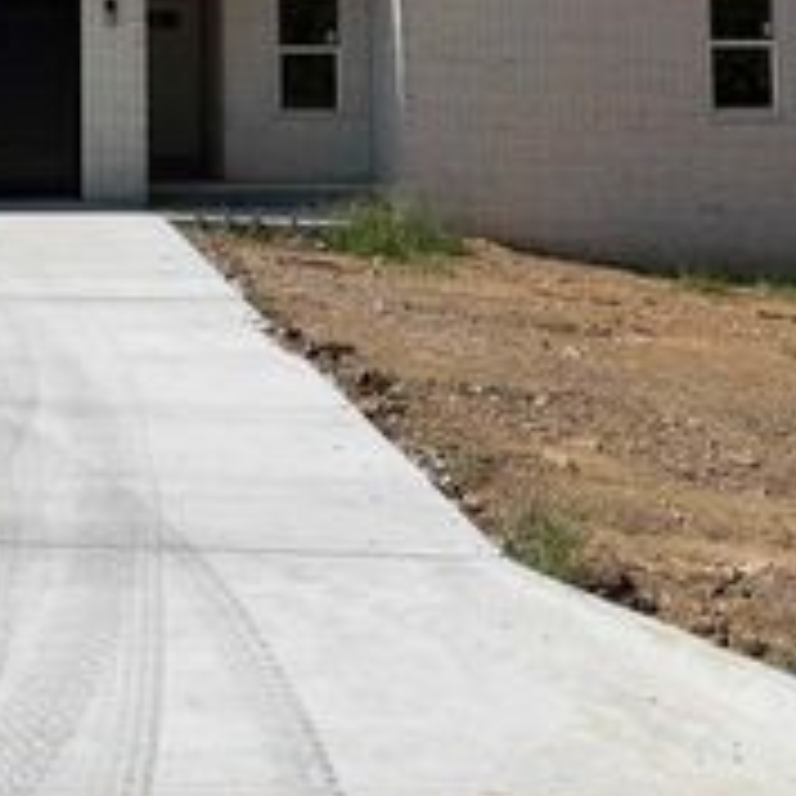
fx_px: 1561
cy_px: 2
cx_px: 126
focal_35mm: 60
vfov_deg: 27.0
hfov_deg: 27.8
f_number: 1.78
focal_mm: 6.76
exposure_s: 1/8130
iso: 80
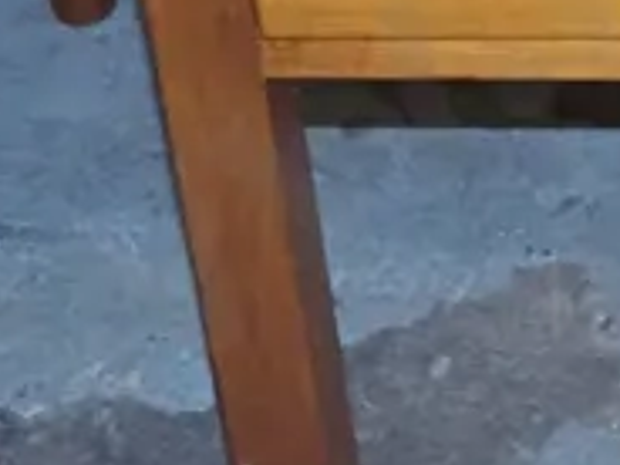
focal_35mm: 245
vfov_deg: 5.9
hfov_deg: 7.8
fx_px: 4388
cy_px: -478
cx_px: 1169
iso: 2500
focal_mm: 22
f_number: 5.6
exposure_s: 1/60
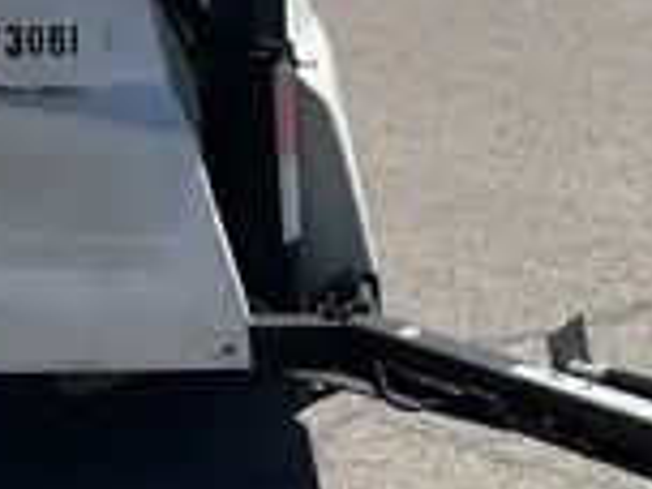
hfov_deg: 20.5
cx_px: 90
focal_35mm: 94
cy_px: -92
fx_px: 1771
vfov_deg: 15.2
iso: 50
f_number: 1.6
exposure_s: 1/6897
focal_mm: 4.2
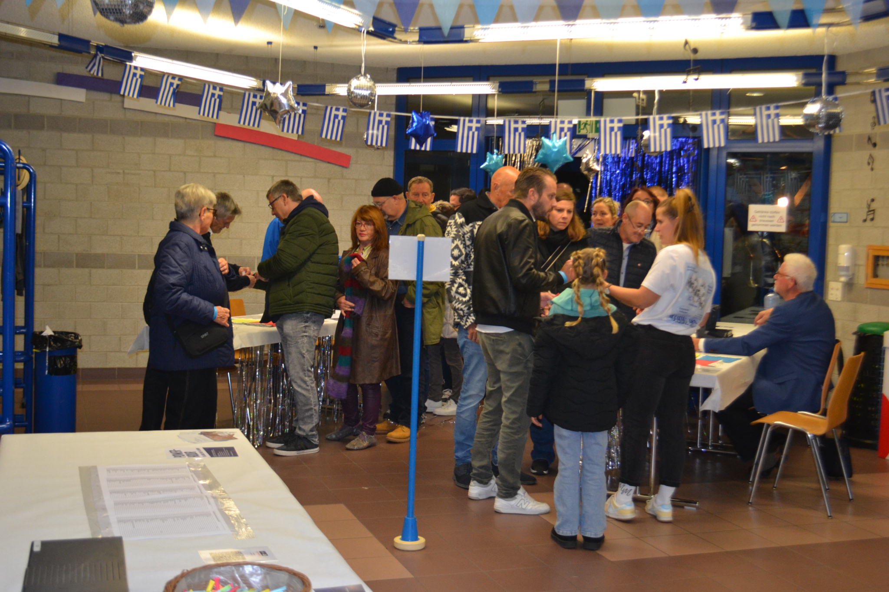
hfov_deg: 45.0
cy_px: 296
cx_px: 444
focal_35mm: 44
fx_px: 1074
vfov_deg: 30.8
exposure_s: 1/60
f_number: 4.5
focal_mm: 29
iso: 1000
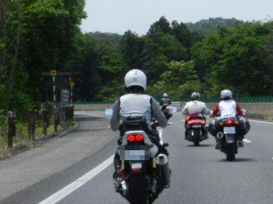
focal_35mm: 182
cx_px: 208
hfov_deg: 10.8
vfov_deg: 8.1
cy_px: 107
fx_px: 1434
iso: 400
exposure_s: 1/800
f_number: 8
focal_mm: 17.7
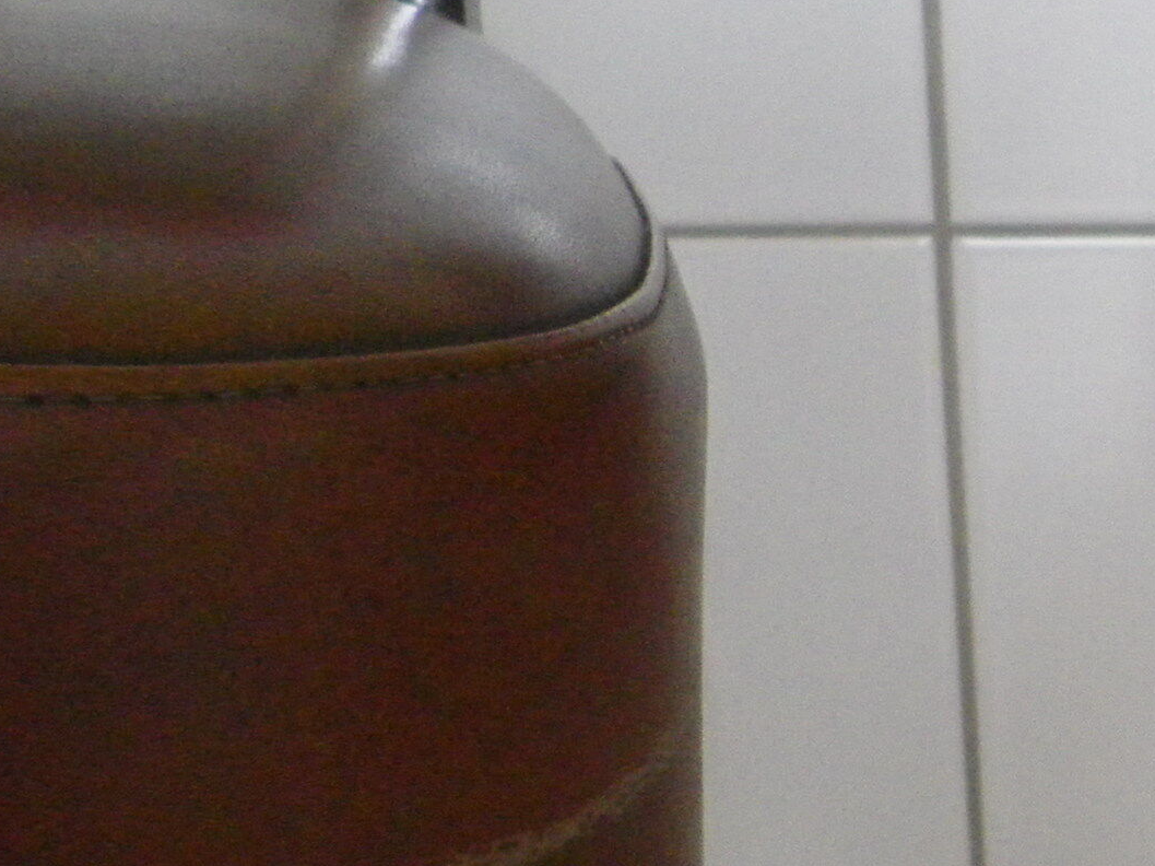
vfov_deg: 13.8
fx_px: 3536
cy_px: 794
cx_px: 1997
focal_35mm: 106
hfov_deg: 16.1
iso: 320
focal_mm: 4.9
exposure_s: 1/60
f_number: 2.6
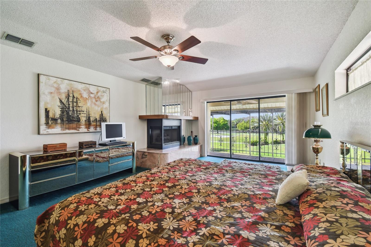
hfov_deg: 100.4
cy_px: 124
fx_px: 155
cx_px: 186
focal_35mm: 15
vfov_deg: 77.3
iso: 100
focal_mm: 10
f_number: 7.1
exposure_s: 1/3.33
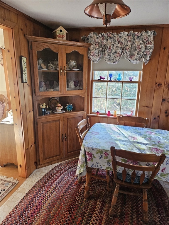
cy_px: 112
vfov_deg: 71.6
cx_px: 84
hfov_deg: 56.8
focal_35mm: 24
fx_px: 156
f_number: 1.8
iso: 400
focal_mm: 5
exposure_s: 1/120
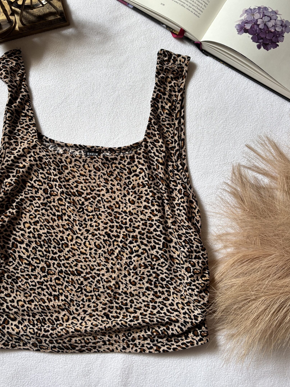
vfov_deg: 58.2
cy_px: 171
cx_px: 121
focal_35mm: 31
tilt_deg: -81.9
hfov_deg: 45.3
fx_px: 346
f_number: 1.6
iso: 80
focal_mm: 5.96
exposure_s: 1/121
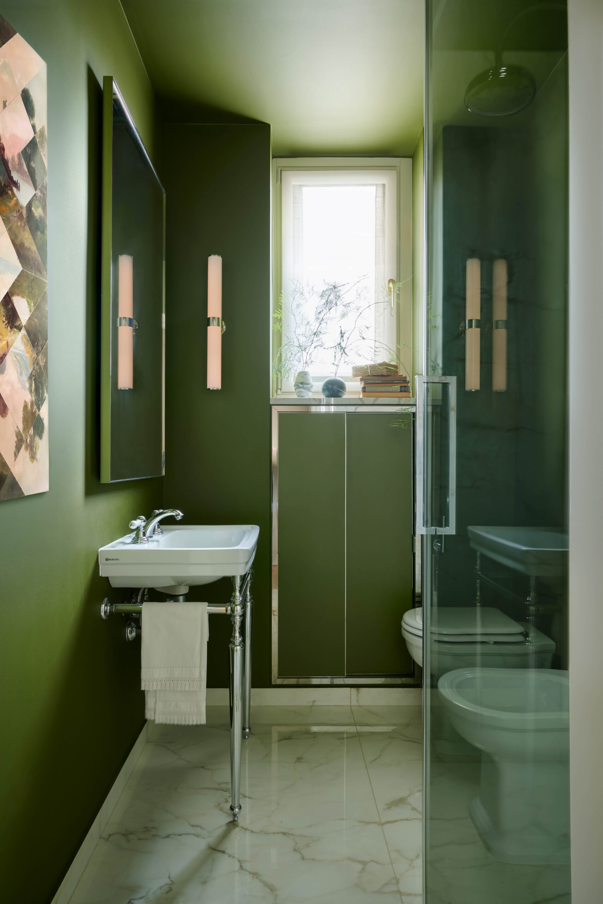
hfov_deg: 60.7
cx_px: 302
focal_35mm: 20
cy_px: 452
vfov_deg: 82.6
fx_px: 515
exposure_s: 5
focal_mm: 20.5
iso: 200
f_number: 6.3
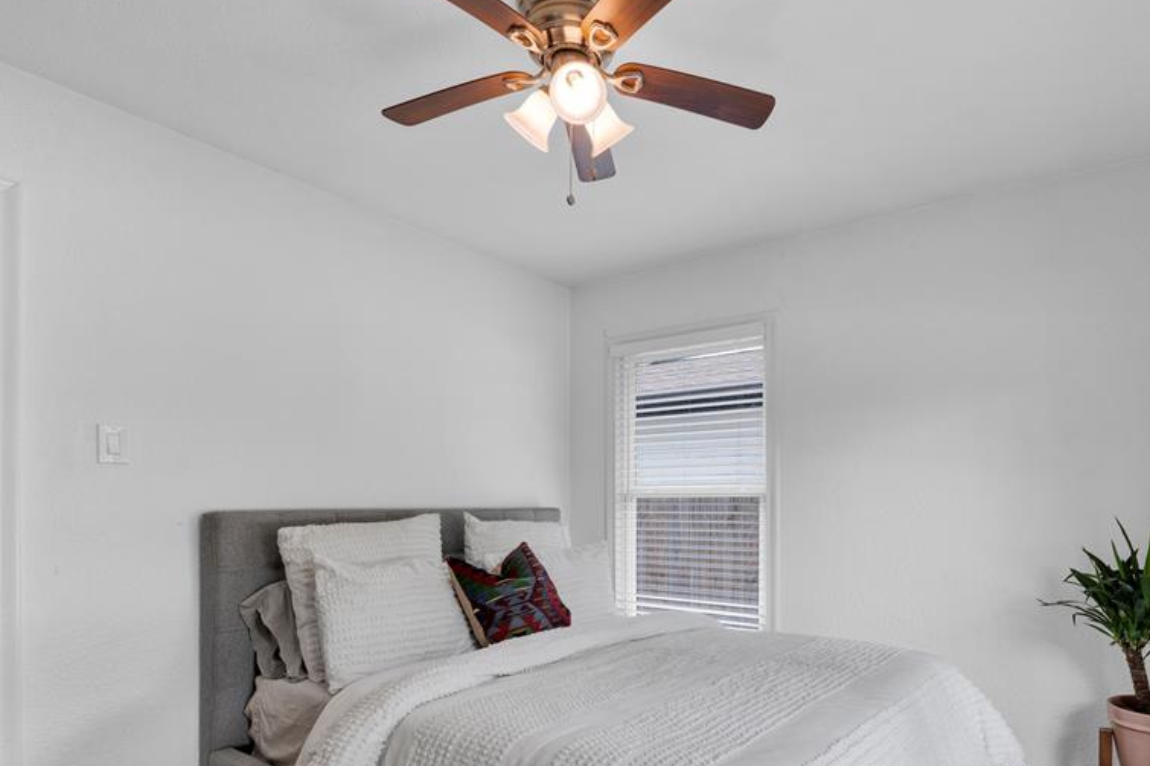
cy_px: 501
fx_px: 607
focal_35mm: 19
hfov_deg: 86.2
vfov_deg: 63.1
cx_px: 669
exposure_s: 1/40
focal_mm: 14
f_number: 11
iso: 640
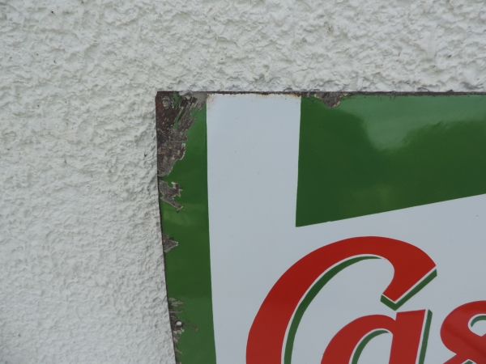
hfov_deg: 71.6
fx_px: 337
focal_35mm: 24
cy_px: 182
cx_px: 243
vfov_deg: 56.8
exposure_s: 1/500
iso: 80
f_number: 3
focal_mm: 4.3
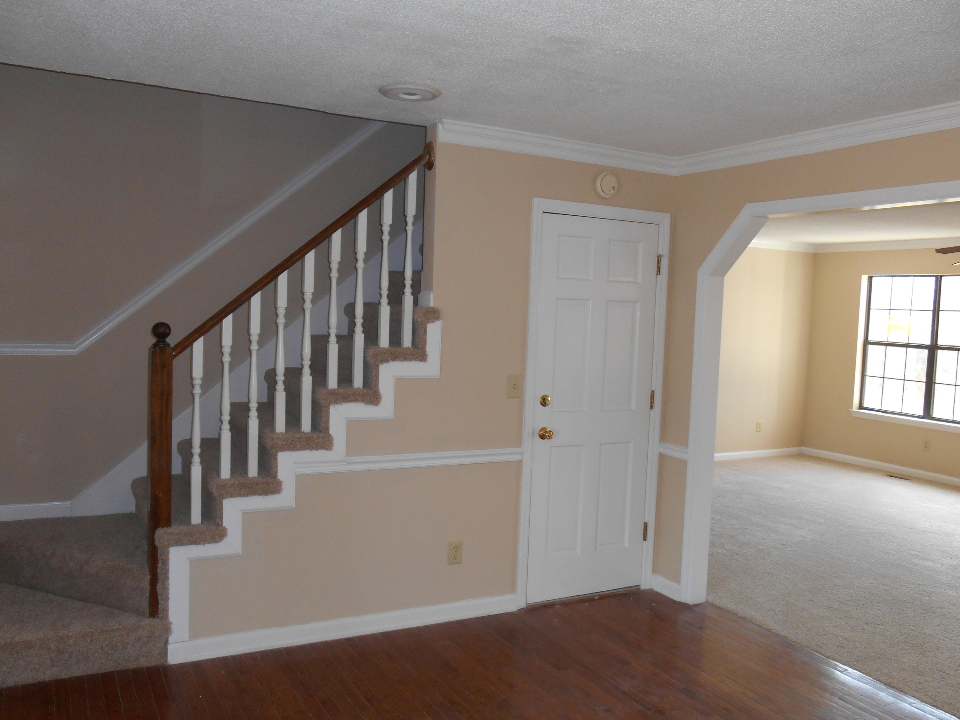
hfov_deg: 58.4
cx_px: 480
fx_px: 860
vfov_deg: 45.4
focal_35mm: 31
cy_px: 360
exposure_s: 1/25
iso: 220
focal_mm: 5.5
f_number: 3.6
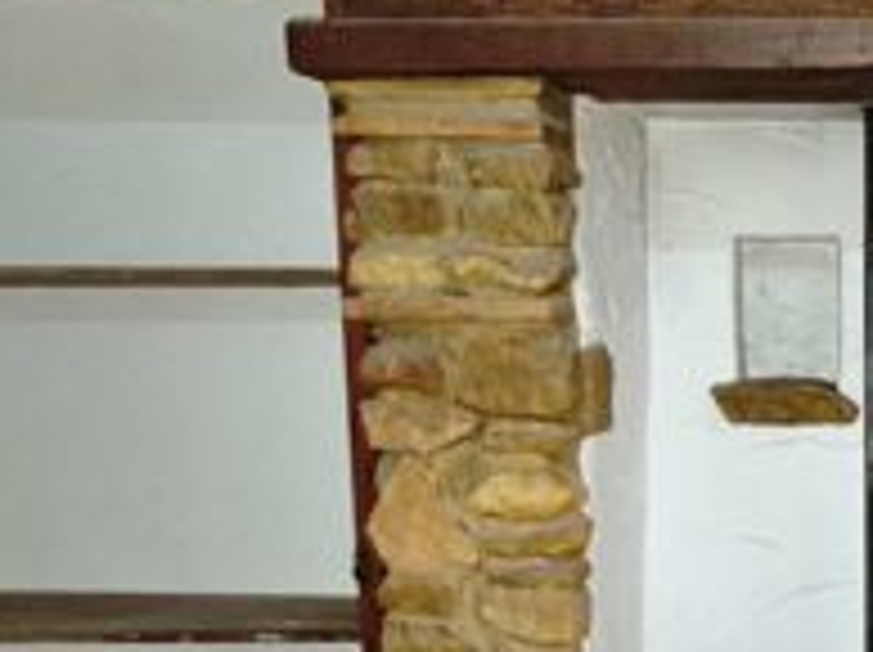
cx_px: 898
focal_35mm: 51
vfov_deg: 27.2
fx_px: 1285
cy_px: 625
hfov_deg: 33.8
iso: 2500
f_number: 2.2
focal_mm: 2.16
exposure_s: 1/18.7
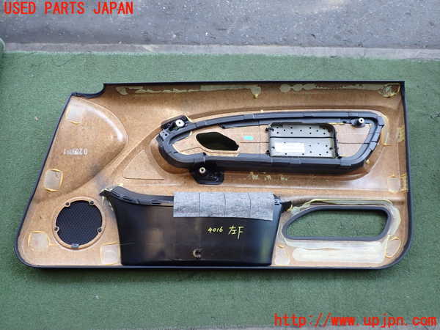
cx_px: 220
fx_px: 381
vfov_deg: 46.8
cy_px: 165
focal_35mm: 30
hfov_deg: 60.0
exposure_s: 1/125
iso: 200
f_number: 2.3
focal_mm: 5.4
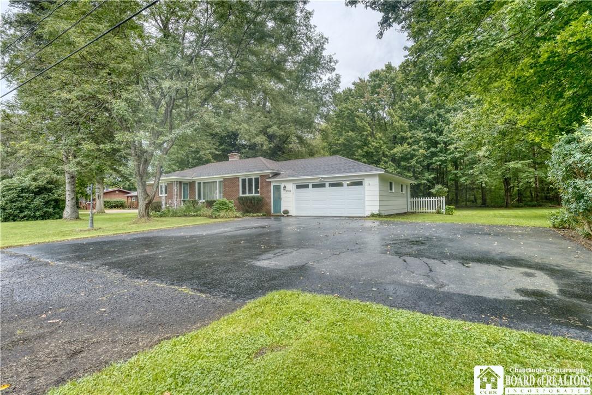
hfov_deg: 89.7
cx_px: 296
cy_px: 198
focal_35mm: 18
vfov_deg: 67.1
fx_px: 298
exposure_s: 1/80
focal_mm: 18.1
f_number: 6.3
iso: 400
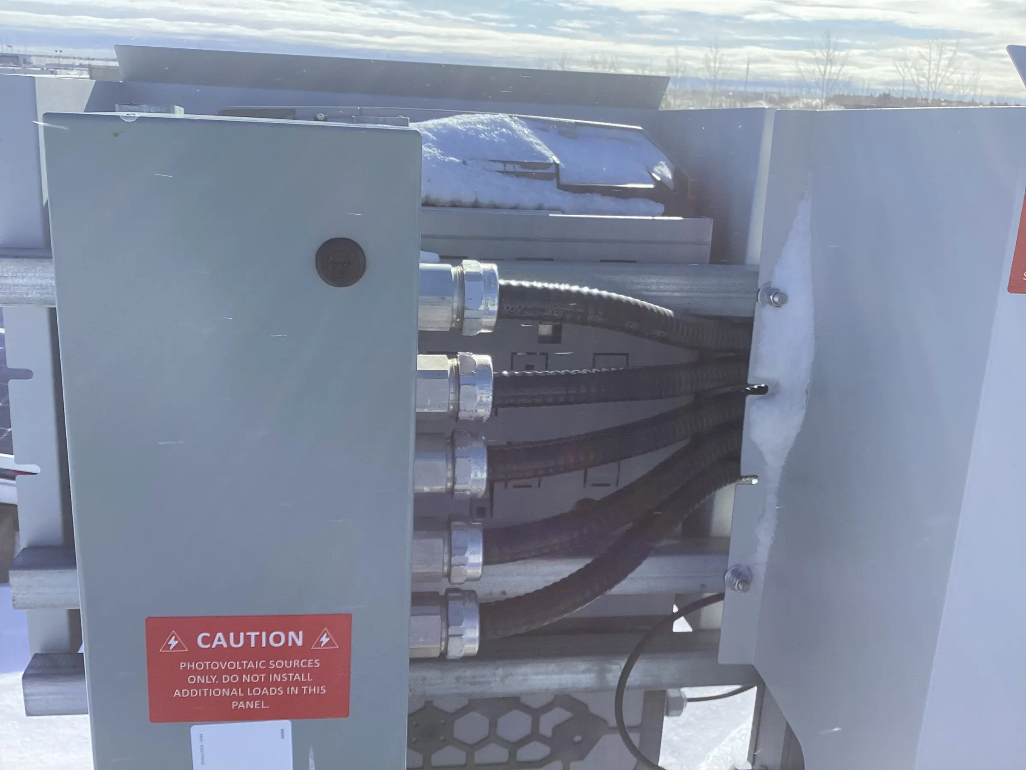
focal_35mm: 31
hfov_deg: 58.4
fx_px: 919
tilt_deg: -16.9
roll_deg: -1.7
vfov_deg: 45.4
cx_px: 513
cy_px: 385
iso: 25
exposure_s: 1/1404
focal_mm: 3.3
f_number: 2.4
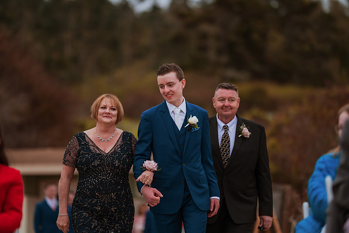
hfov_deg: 15.2
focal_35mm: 135
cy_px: 116
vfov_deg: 10.1
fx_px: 1308
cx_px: 174
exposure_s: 1/3200
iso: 500
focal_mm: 135
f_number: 1.8
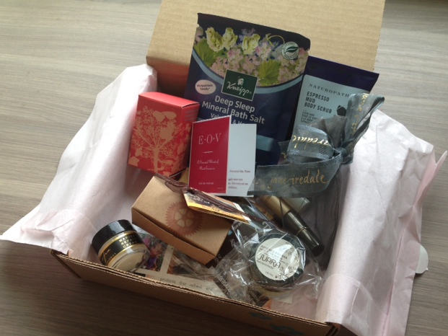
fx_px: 440
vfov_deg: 41.8
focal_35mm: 34
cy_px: 167
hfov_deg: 53.9
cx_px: 225
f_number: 2.4
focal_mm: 4.13
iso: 64
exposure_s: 1/60
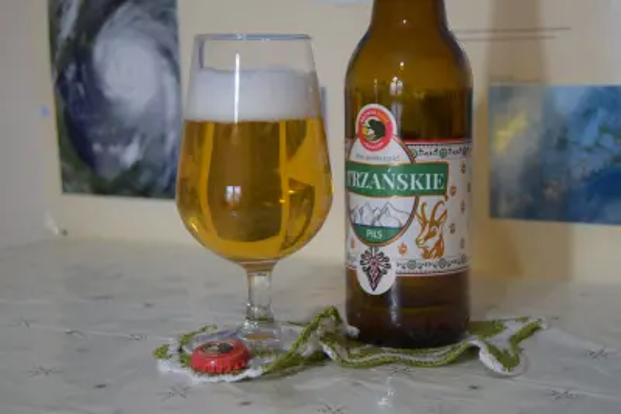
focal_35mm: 60
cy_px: 207
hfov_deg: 33.4
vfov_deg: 22.6
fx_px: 1035
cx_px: 310
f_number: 5
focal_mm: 40
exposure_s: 1/60
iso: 800
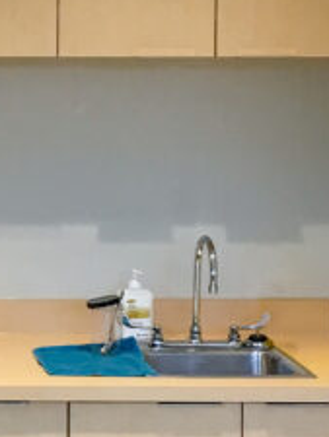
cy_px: 284
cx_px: -226
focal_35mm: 132
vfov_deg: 14.9
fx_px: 1671
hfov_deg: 10.7
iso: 25
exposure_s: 1/30
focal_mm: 4.15
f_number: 2.2
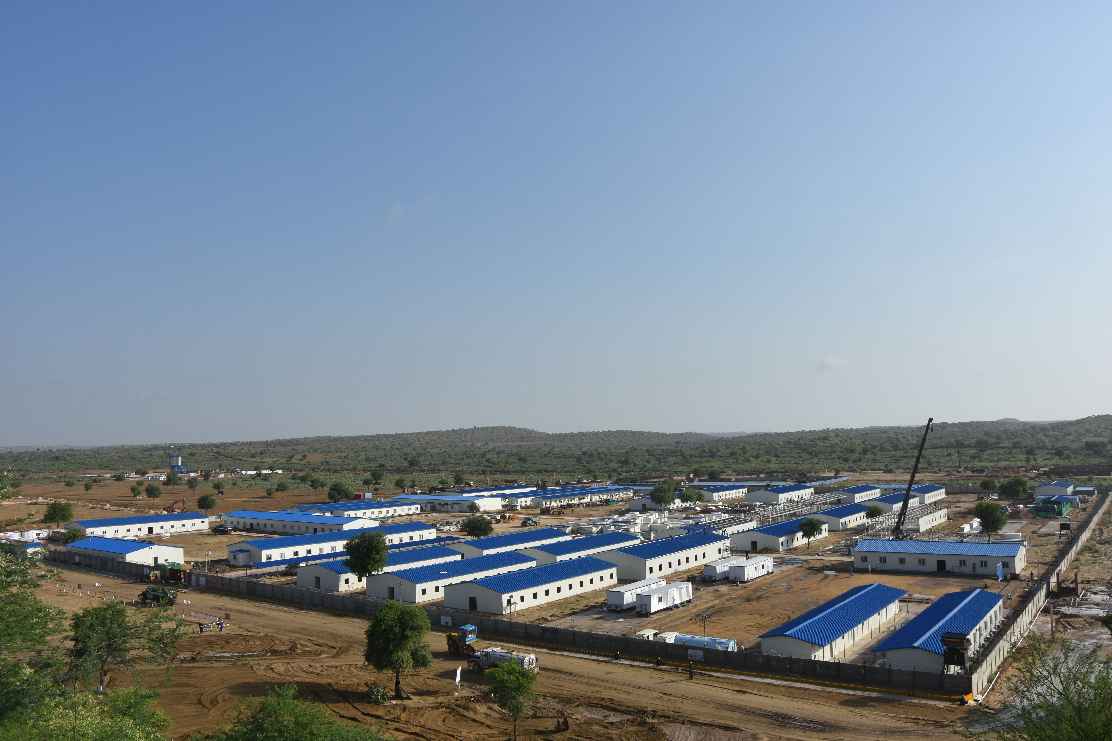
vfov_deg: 47.9
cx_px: 556
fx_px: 834
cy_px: 370
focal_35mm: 27
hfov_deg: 67.4
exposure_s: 1/500
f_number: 8
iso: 140
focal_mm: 18
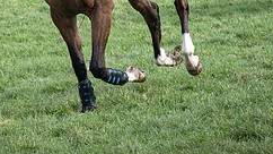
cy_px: -105
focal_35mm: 319
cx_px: 52
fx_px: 2309
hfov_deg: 6.8
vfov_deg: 3.8
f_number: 5
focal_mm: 92
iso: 400
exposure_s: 1/640
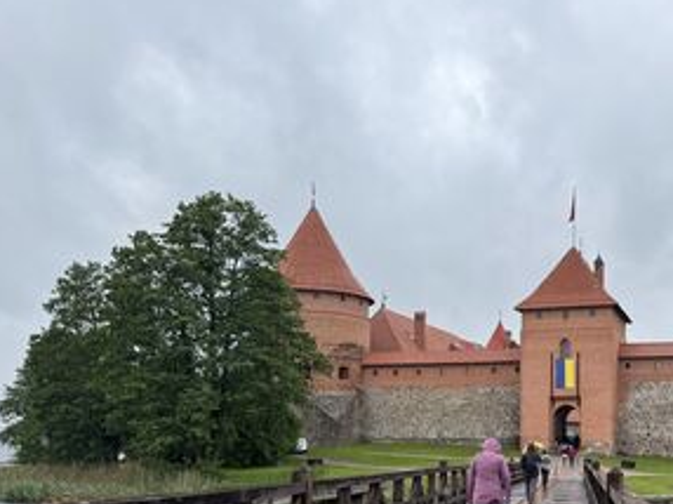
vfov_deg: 33.0
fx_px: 816
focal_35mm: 42
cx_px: 527
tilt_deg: -0.5
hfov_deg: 43.0
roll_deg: +0.4
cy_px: 427
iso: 80
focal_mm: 6.76
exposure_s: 1/1923
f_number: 1.78
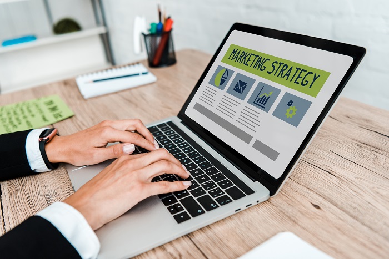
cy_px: 130
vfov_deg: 36.9
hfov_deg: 53.1
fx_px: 389
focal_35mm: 36
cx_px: 194
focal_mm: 36
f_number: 3.5
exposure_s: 1/160
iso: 200
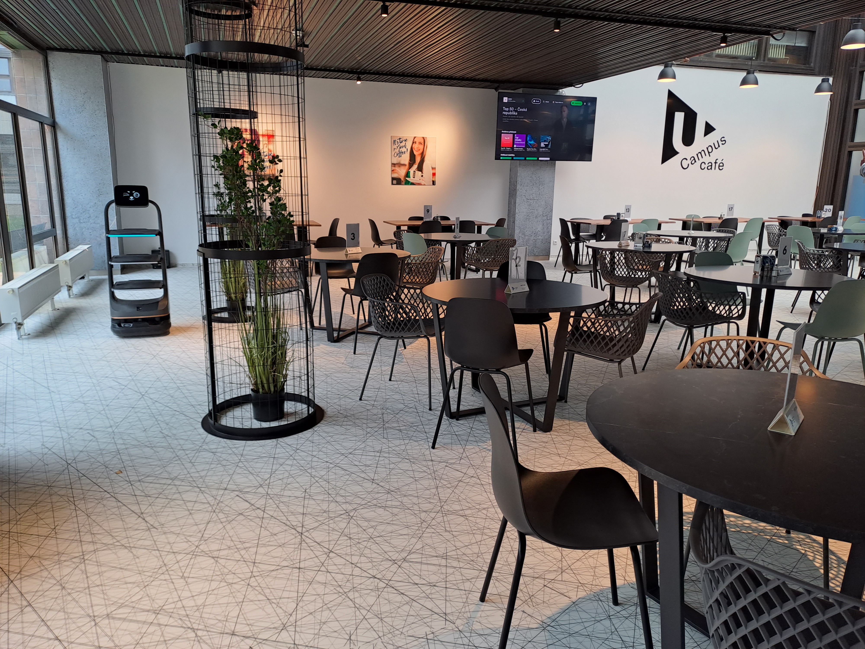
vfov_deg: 54.9
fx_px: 625
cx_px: 432
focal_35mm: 25
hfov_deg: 69.4
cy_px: 324
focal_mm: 4.65
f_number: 1.8
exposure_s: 1/50
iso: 80
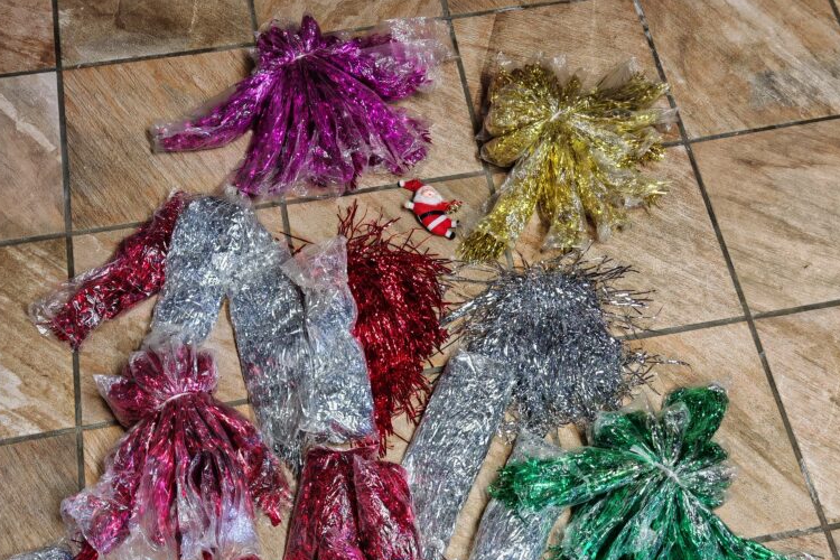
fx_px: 1027
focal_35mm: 44
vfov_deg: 30.2
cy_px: 393
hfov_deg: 44.5
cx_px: 416
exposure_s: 1/33
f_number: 1.9
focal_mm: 6.67
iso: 500
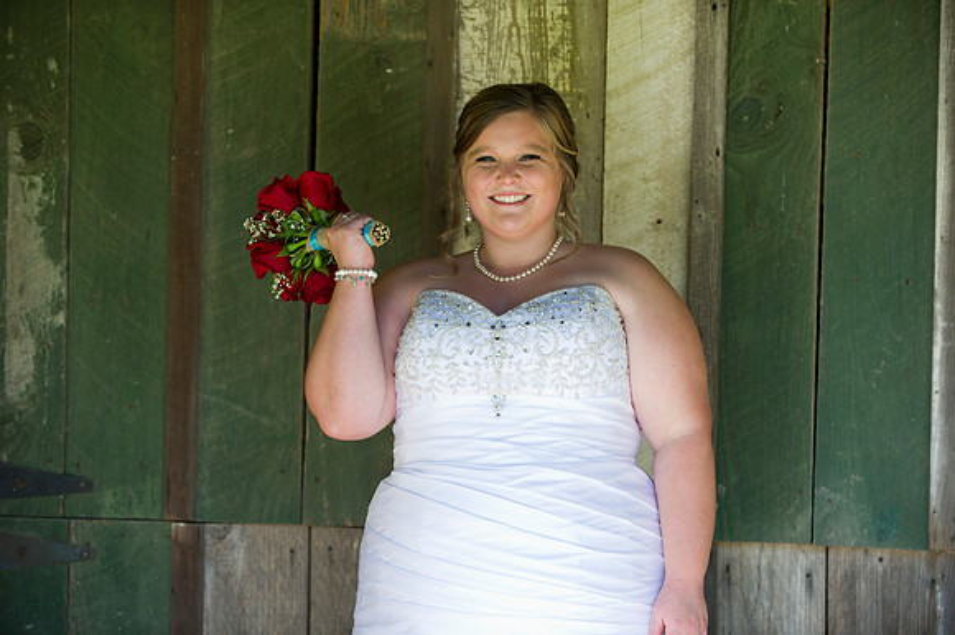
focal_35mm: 110
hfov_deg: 18.6
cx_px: 478
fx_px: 2916
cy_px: 318
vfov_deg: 12.4
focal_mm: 110
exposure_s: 1/160
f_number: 3.2
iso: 200
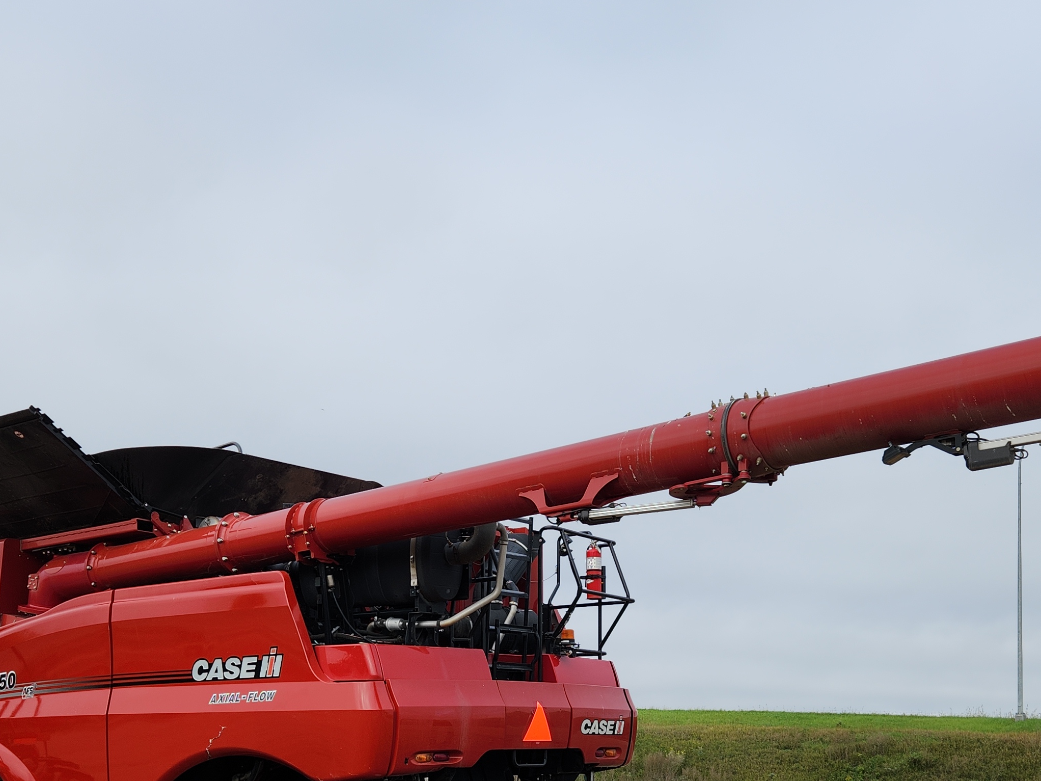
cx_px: 483
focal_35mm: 45
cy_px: 687
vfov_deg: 30.9
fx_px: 1353
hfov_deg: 42.0
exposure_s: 1/1016
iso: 20
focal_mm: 5.4
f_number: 1.8
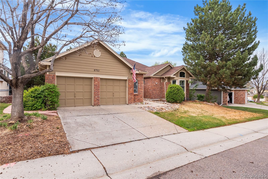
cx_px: 134
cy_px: 90
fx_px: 145
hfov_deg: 85.4
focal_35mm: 20
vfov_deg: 63.3
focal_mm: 19.5
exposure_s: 1/100
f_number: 8
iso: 200
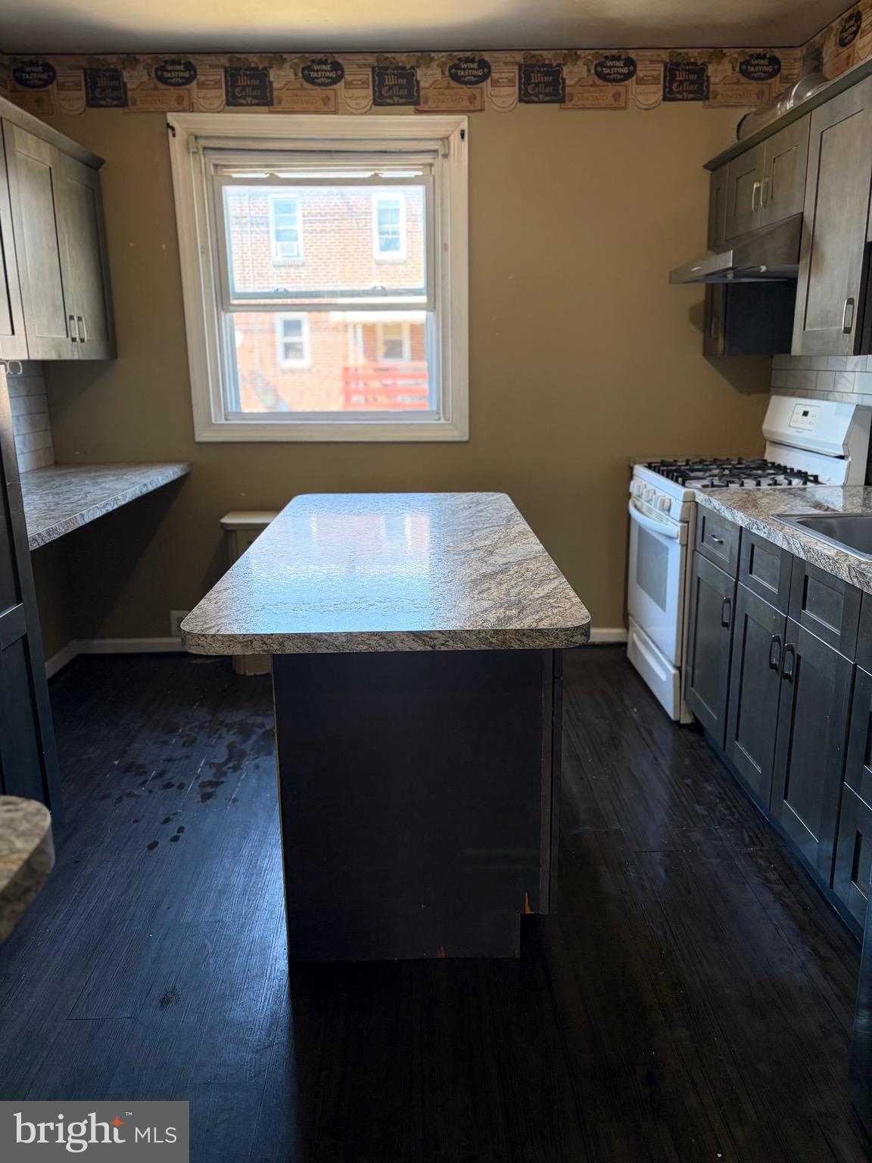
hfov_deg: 53.1
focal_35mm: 26
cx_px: 436
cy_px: 582
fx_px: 873
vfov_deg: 67.3
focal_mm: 5.96
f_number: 1.6
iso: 125
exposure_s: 1/60
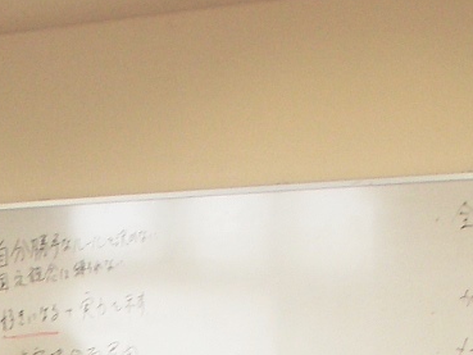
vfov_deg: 6.9
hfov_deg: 9.3
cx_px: -78
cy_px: 665
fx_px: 2884
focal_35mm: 211
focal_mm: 6.7
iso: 80
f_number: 3.5
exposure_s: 1/30
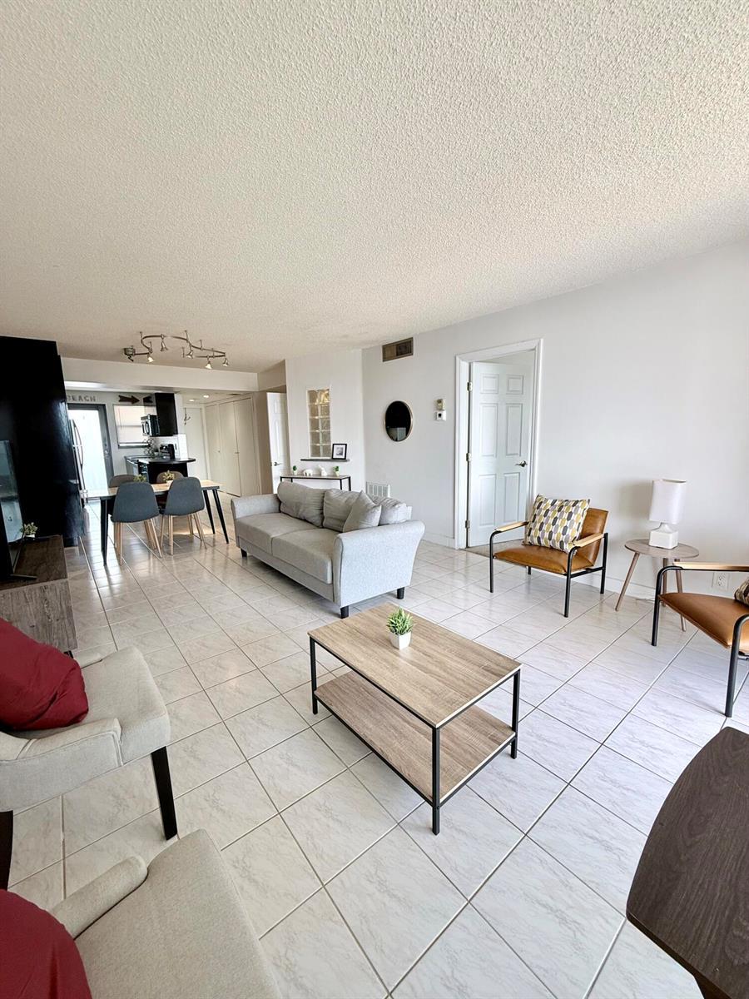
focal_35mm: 14
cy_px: 500
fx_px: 404
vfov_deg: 102.1
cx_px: 374
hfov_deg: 85.7
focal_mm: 2.22
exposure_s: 1/99
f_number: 2.2
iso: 80
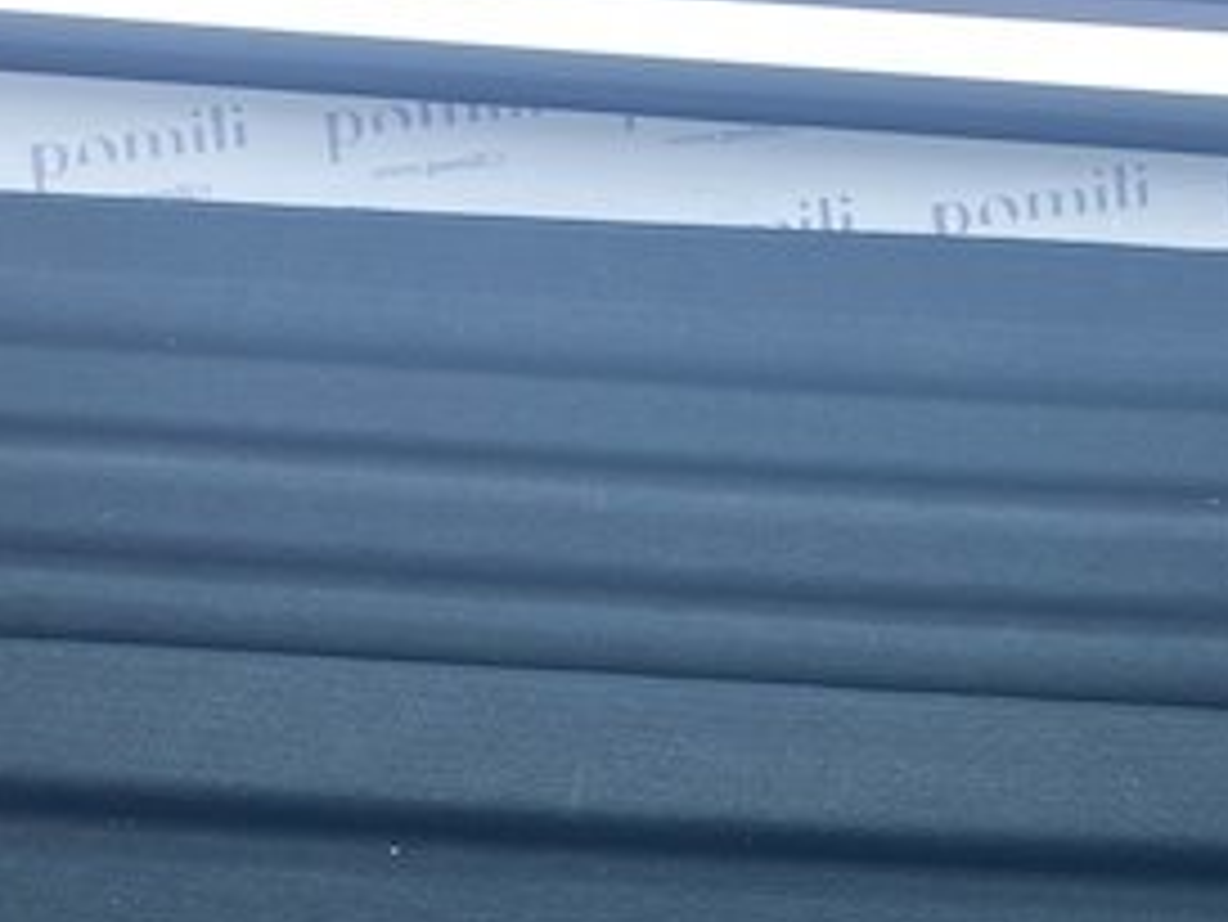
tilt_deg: -3.9
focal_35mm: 61
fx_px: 2165
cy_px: 944
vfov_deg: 23.0
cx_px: 751
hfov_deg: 31.6
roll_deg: -4.0
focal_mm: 4.25
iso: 32
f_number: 1.8
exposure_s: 1/307
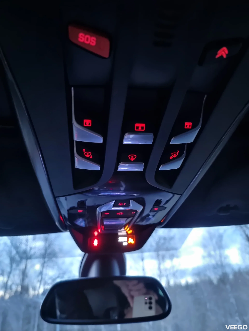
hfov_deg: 56.8
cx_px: 124
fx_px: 230
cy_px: 166
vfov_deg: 71.6
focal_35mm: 24
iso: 800
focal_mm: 6.7
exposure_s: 1/10
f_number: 1.8
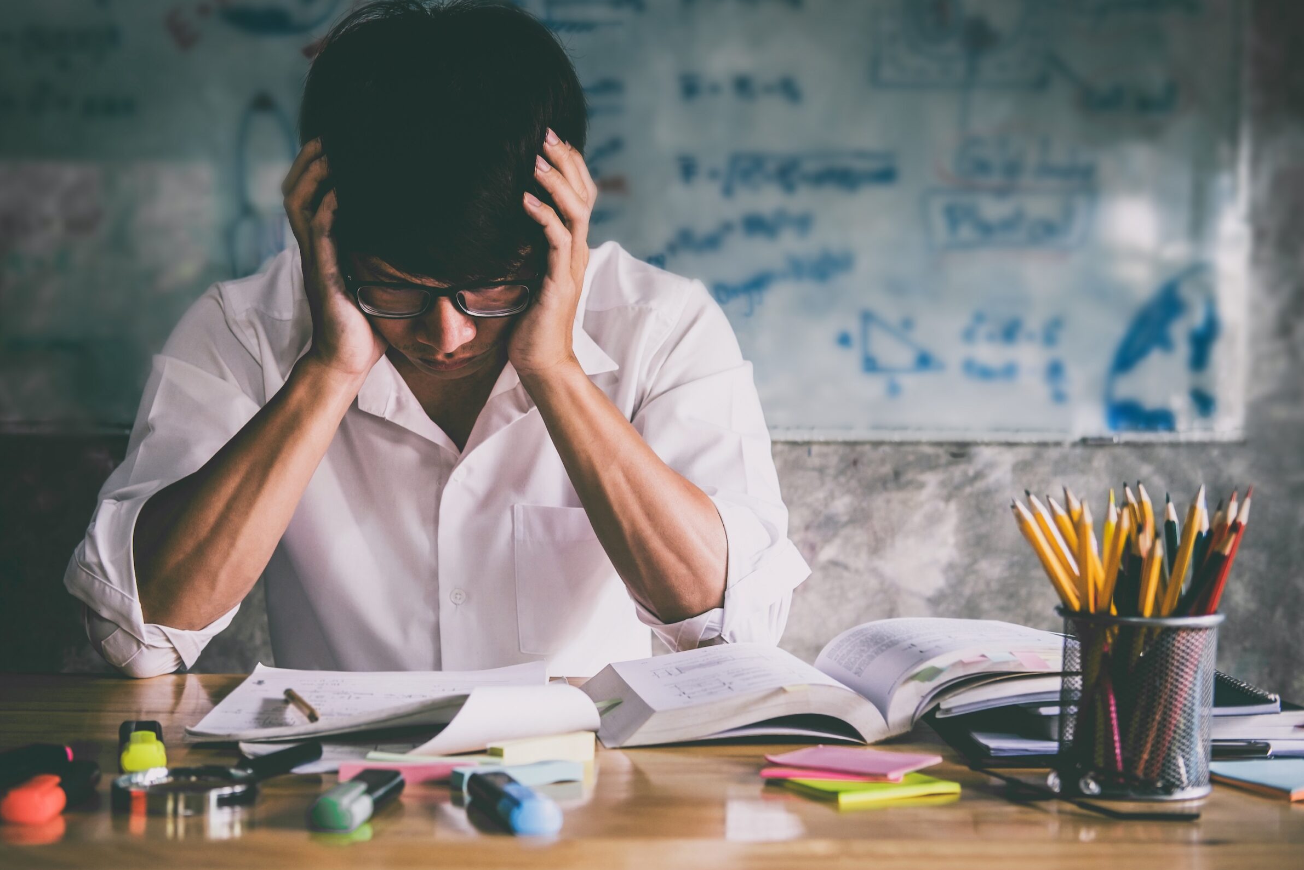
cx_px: 604
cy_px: 424
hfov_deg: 35.0
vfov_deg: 23.8
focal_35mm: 57
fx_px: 2065
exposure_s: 1/80
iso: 400
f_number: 2.8
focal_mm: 35
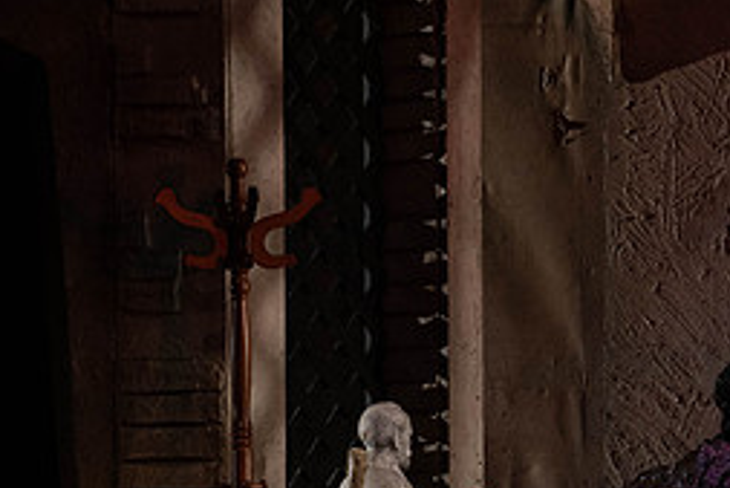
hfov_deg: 4.5
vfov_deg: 3.0
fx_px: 9292
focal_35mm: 458
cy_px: 458
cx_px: 551
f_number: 7.1
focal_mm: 200
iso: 3200
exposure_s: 1/250
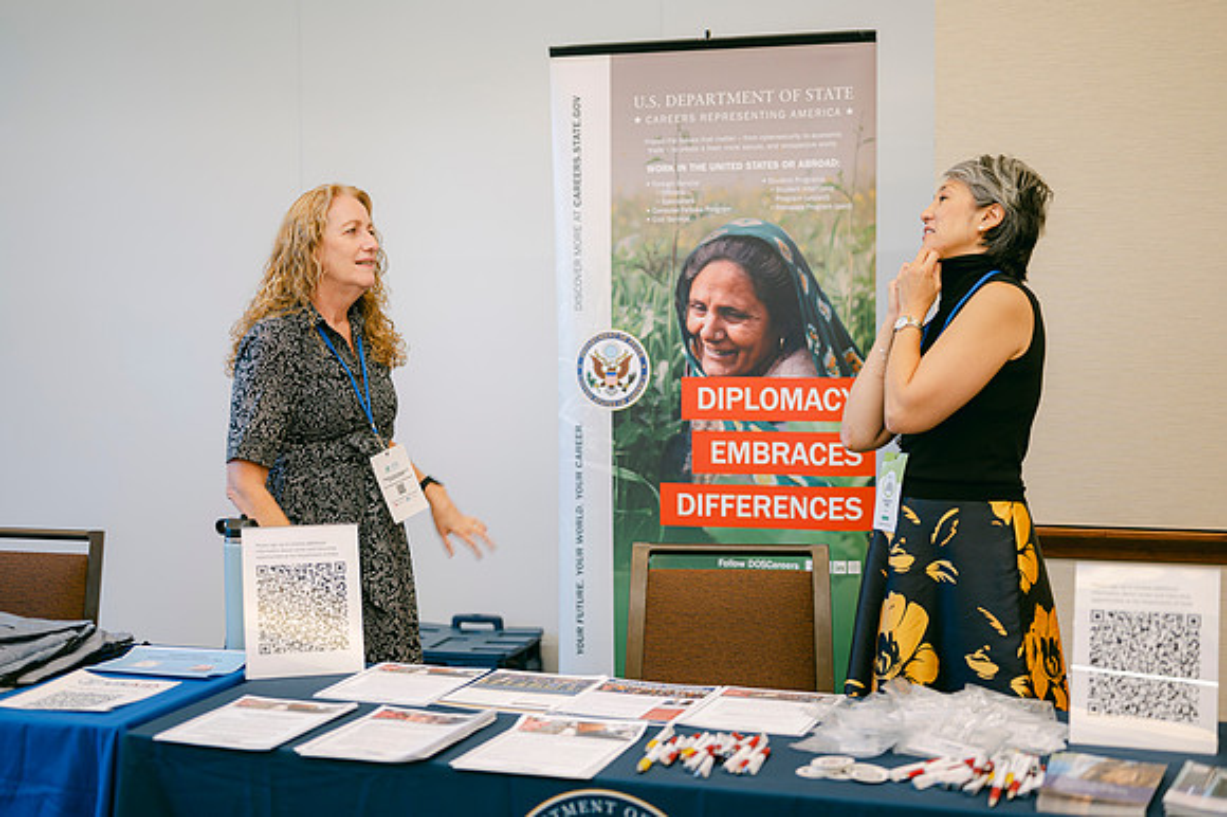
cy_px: 408
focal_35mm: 50
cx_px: 614
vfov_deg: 27.0
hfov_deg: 39.6
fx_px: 1703
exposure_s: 1/125
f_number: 2
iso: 160
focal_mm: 50
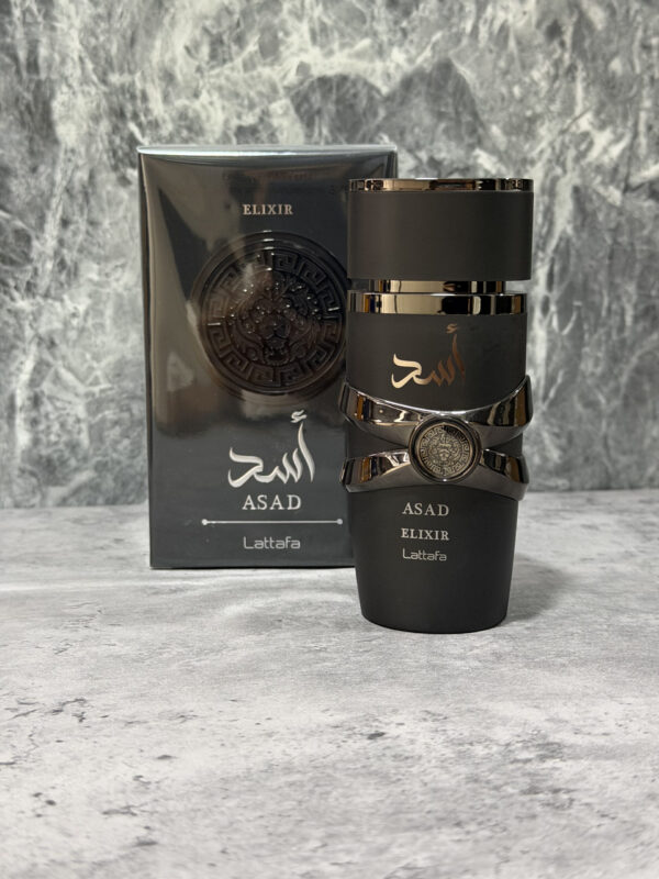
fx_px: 1218
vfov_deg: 39.7
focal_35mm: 48
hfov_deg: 30.3
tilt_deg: -8.4
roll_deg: -0.7
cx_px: 330
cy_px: 440
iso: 500
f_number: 1.78
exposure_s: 1/30
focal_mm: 6.76
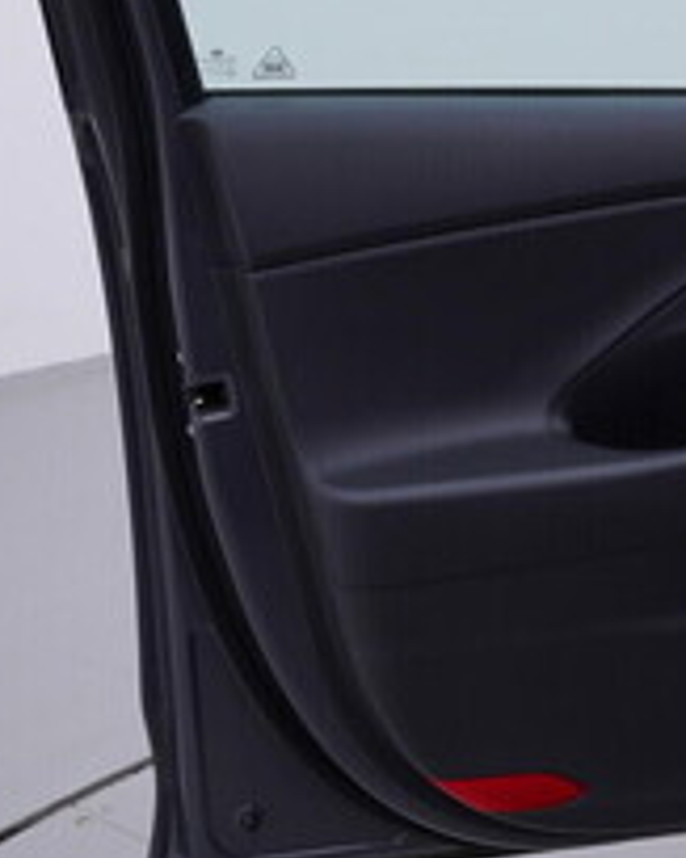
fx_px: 2311
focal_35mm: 91
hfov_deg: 16.5
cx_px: 690
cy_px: 212
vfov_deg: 20.9
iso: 125
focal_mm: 24
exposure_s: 1/80
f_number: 4
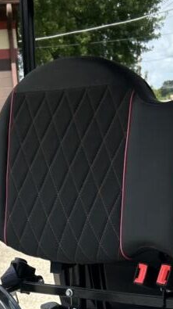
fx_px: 702
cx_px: 83
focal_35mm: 86
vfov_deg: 21.4
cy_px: 442
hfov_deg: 14.1
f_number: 1.5
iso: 50
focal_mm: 5.7
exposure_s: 1/1808
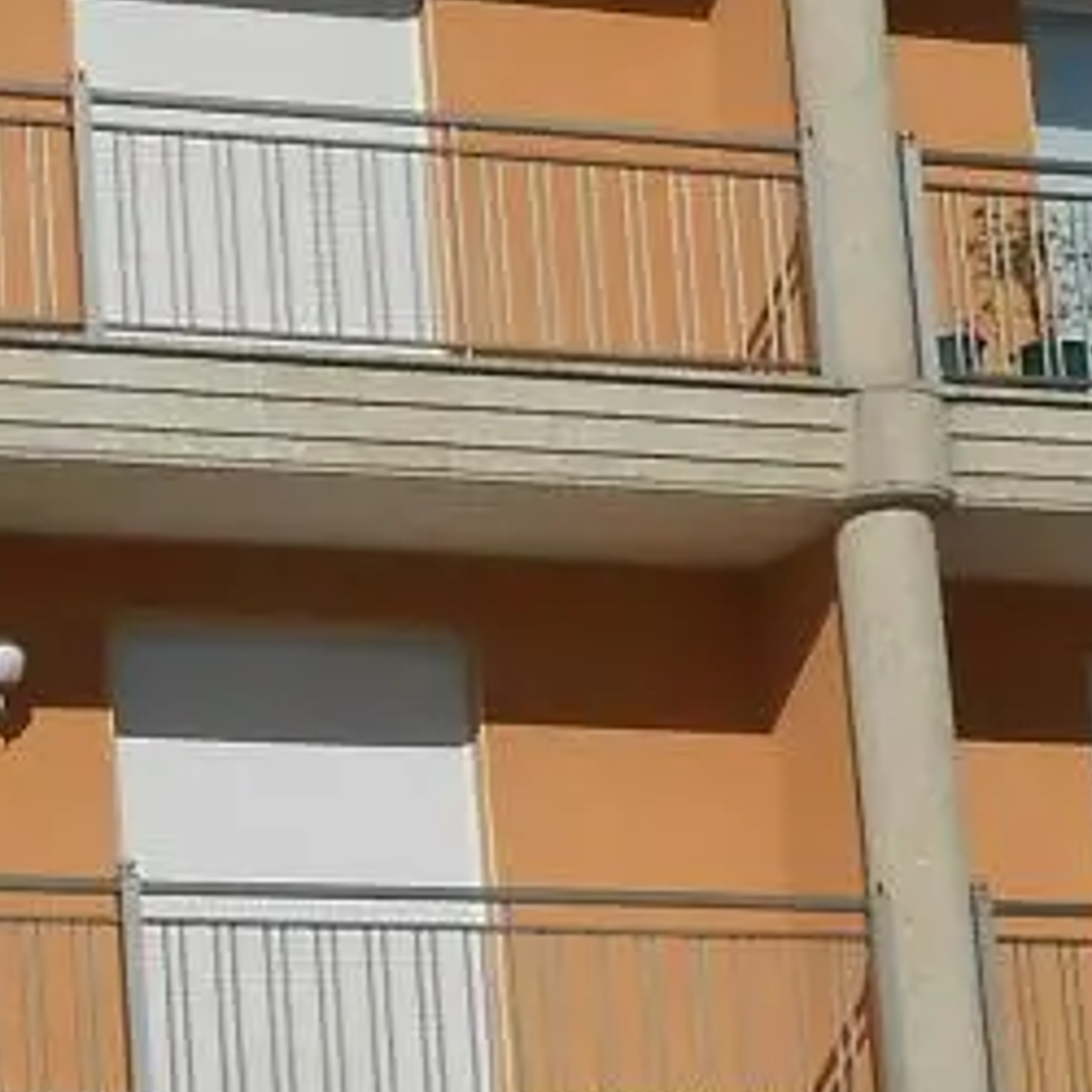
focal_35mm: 178
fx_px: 6353
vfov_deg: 9.8
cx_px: 61
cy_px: 542
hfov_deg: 9.8
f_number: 11.9
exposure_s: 1/250
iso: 80
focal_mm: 5.3
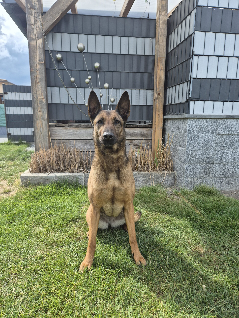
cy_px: 159
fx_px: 212
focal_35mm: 23
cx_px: 120
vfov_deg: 73.9
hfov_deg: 58.9
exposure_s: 1/682
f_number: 1.8
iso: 25
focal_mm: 5.4
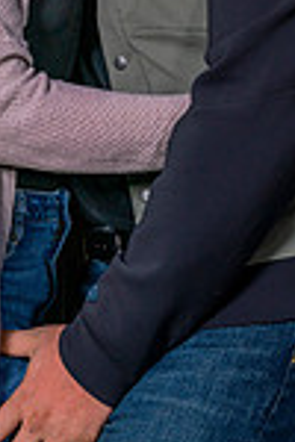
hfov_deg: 10.2
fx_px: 1659
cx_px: 103
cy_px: -83
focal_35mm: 135
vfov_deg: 14.7
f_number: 4.5
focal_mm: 45
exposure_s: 1/1000
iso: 160
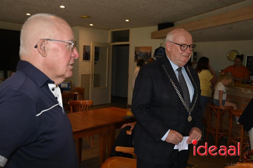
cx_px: 126
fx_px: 253
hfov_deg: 53.2
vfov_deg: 36.8
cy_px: 84
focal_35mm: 36
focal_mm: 36
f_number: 4
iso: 360
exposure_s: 1/60
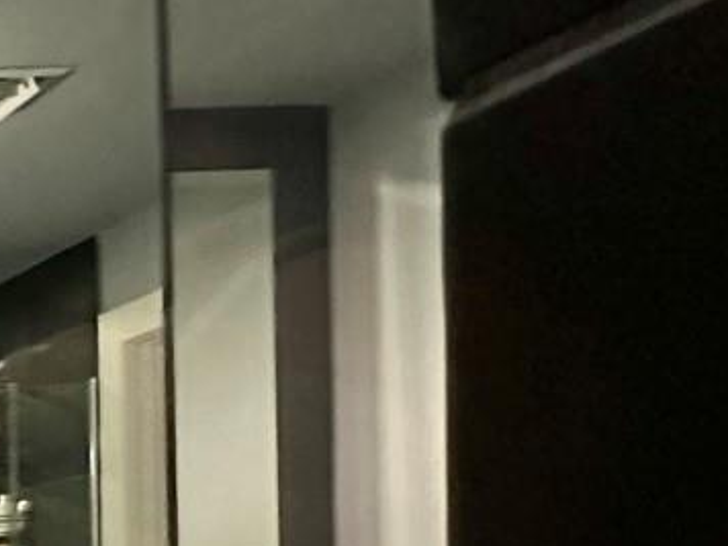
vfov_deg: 21.0
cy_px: 720
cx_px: -720
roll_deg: +2.4
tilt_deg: -1.5
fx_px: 1325
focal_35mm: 63
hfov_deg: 19.0
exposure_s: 1/60
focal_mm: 2.22
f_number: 2.2
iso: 1000
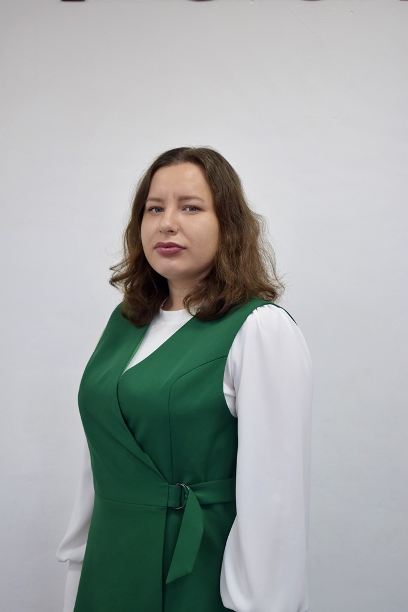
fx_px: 1173
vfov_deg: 29.2
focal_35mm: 69
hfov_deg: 19.7
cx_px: 204
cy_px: 306
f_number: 5.3
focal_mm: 46
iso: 400
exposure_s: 1/80
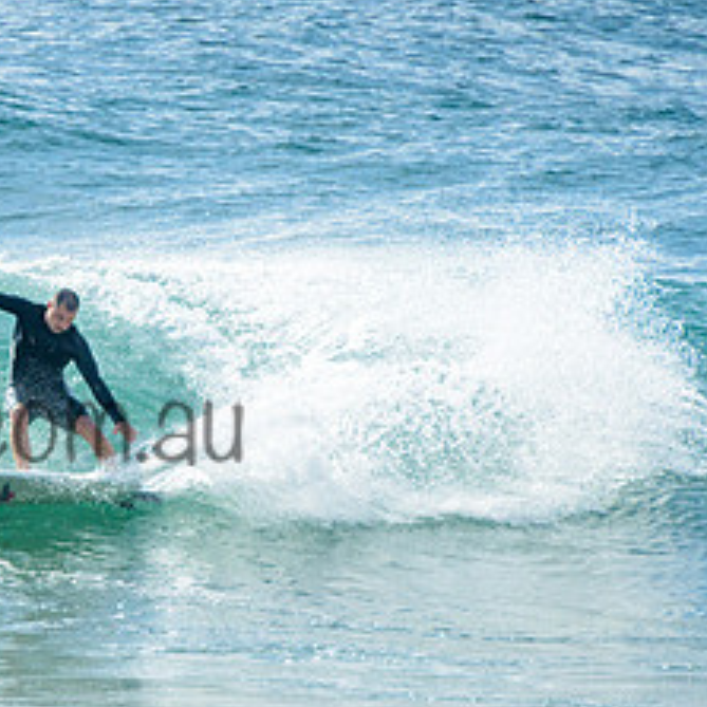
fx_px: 25002
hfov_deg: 1.6
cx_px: -109
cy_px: 349
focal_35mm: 1082
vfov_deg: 1.6
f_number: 8
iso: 200
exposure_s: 1/1600
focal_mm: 400
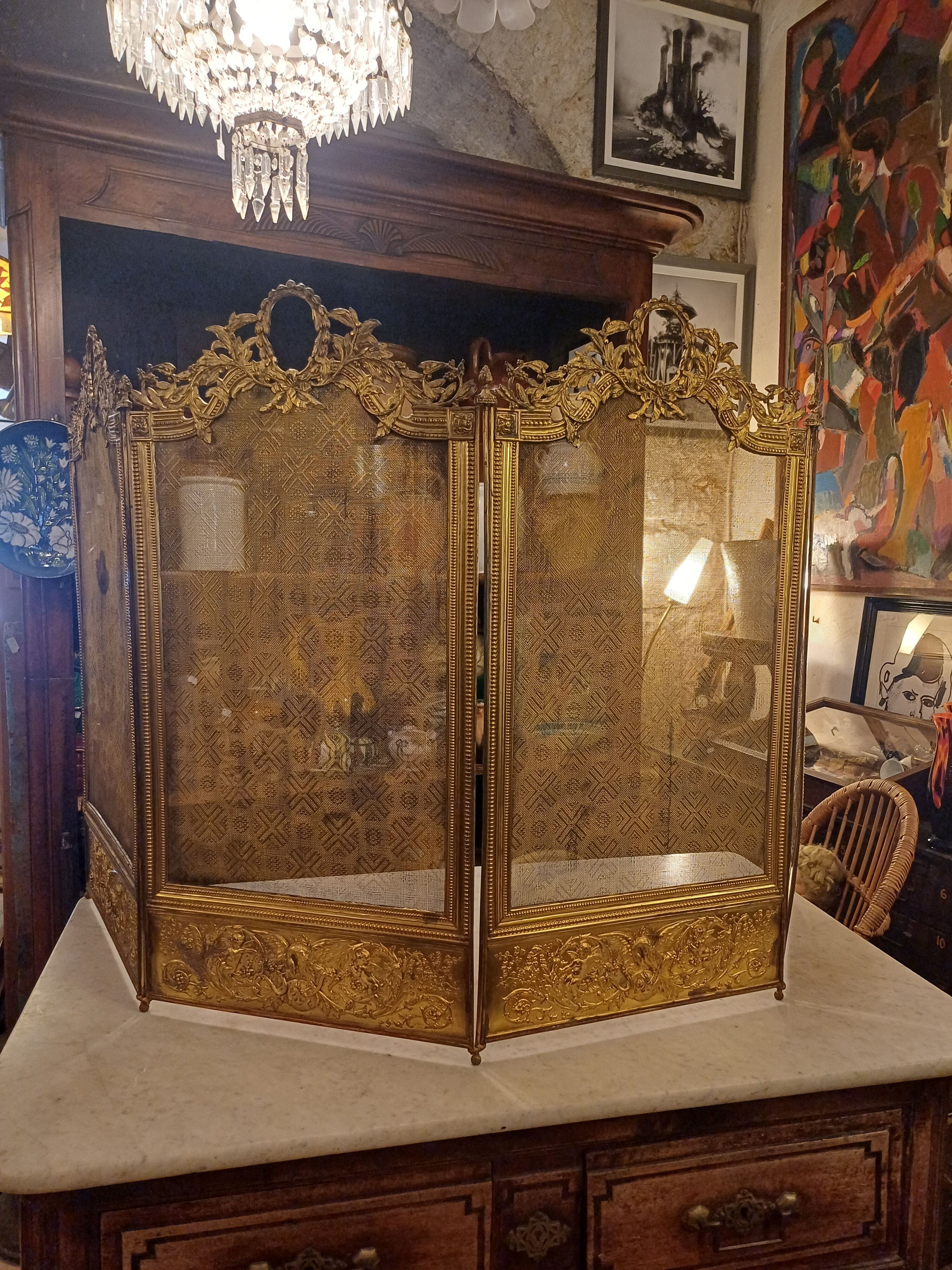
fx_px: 917
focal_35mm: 25
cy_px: 635
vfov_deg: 69.4
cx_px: 476
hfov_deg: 54.9
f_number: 1.8
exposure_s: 1/33.3
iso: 400
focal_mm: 4.65
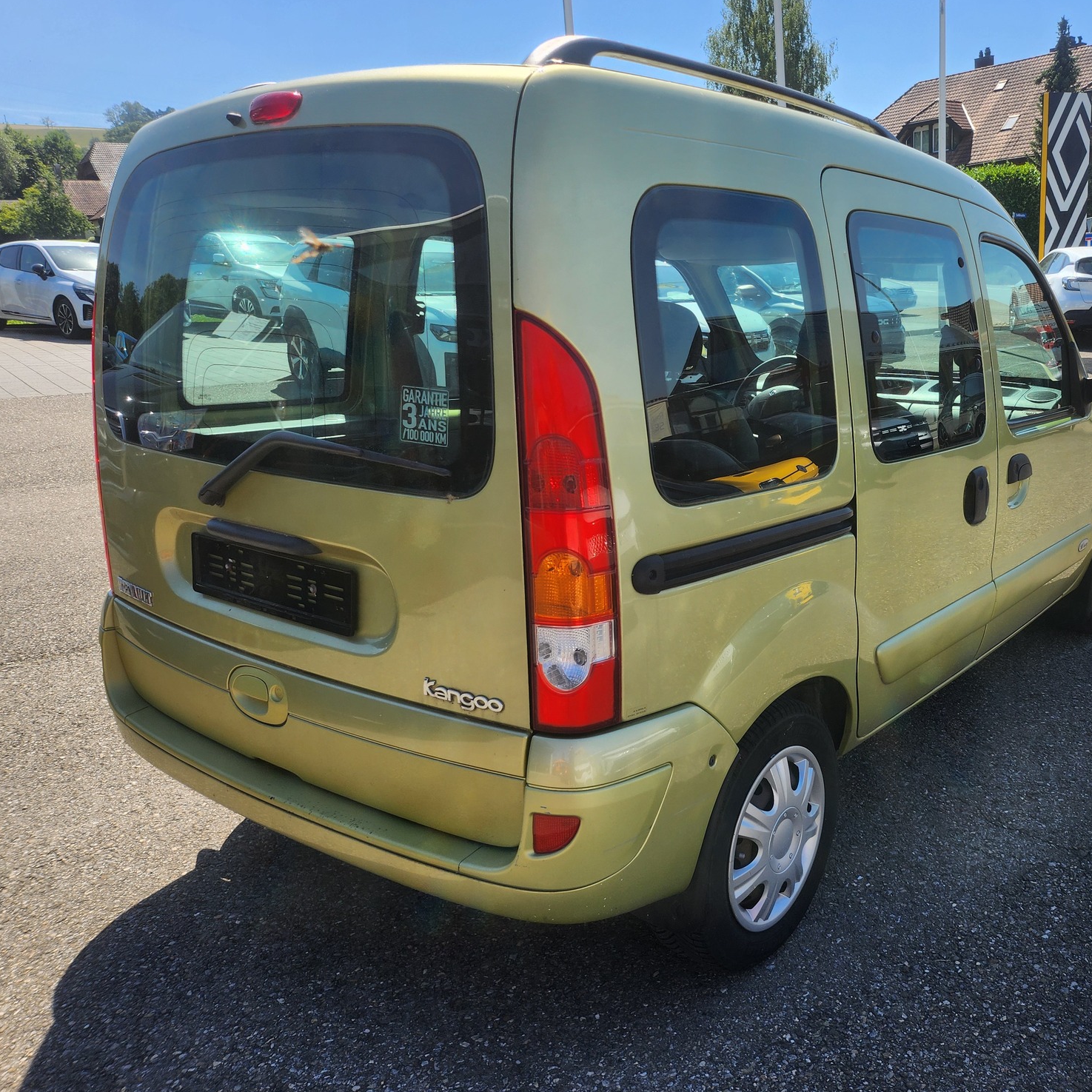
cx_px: 706
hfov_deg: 54.7
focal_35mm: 29
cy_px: 544
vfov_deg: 55.6
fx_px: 1035
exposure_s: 1/2105
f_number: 1.8
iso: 50
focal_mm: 5
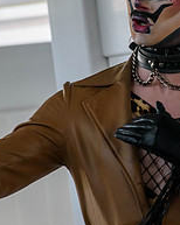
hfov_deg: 1.6
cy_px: 111
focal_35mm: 987
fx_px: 6583
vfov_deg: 2.0
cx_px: 111
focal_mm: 300
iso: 900
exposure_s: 1/500
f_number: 6.3
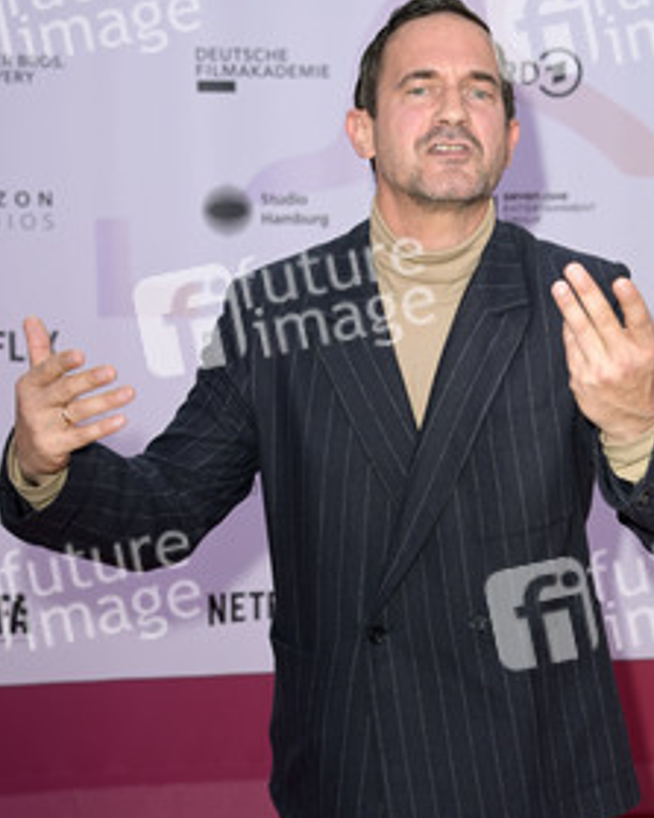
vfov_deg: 25.7
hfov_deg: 20.7
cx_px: 370
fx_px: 1791
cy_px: 454
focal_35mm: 74
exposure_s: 1/250
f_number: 5.6
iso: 400
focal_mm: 55
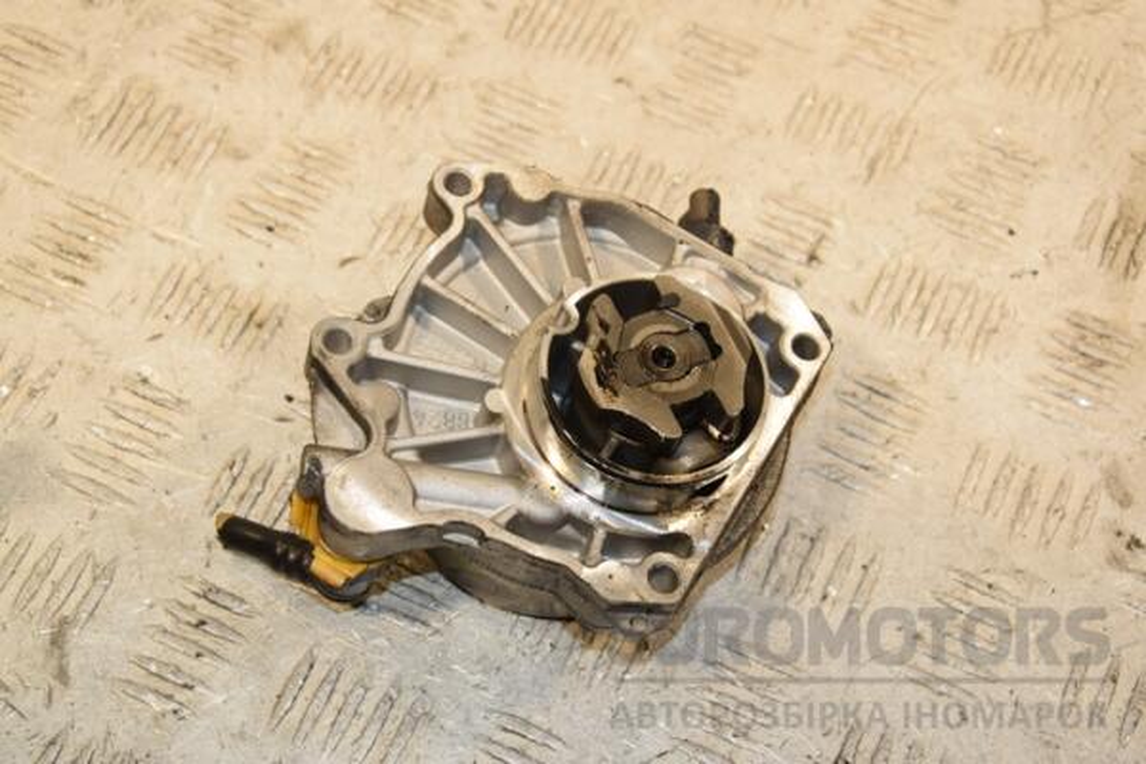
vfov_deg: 18.2
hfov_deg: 27.0
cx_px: 573
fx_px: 2387
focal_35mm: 75
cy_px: 382
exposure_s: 1/200
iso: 800
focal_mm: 50
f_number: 7.1
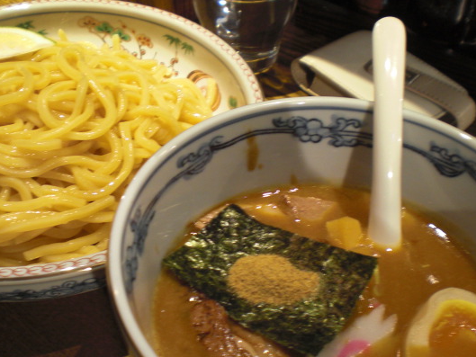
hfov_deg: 41.2
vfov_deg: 31.4
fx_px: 633
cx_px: 219
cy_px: 213
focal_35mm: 46
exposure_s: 1/5
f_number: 3.1
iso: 200
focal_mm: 6.3
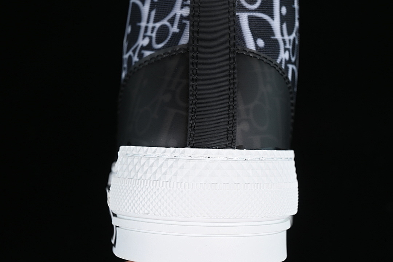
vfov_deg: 18.2
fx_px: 819
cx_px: 196
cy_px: 131
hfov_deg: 27.0
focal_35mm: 75
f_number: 6.3
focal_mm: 50
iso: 160
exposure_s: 1/50
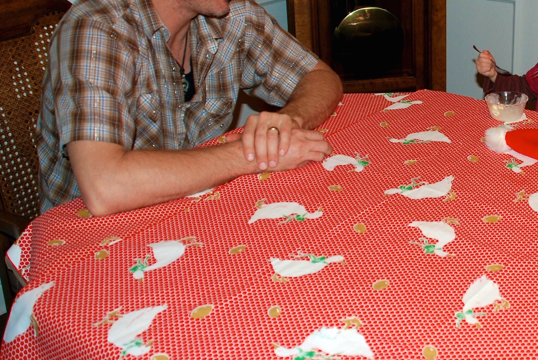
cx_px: 459
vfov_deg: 26.4
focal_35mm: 50
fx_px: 748
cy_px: 58
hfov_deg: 37.6
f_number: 3.5
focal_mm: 18
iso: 200
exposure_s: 1/60
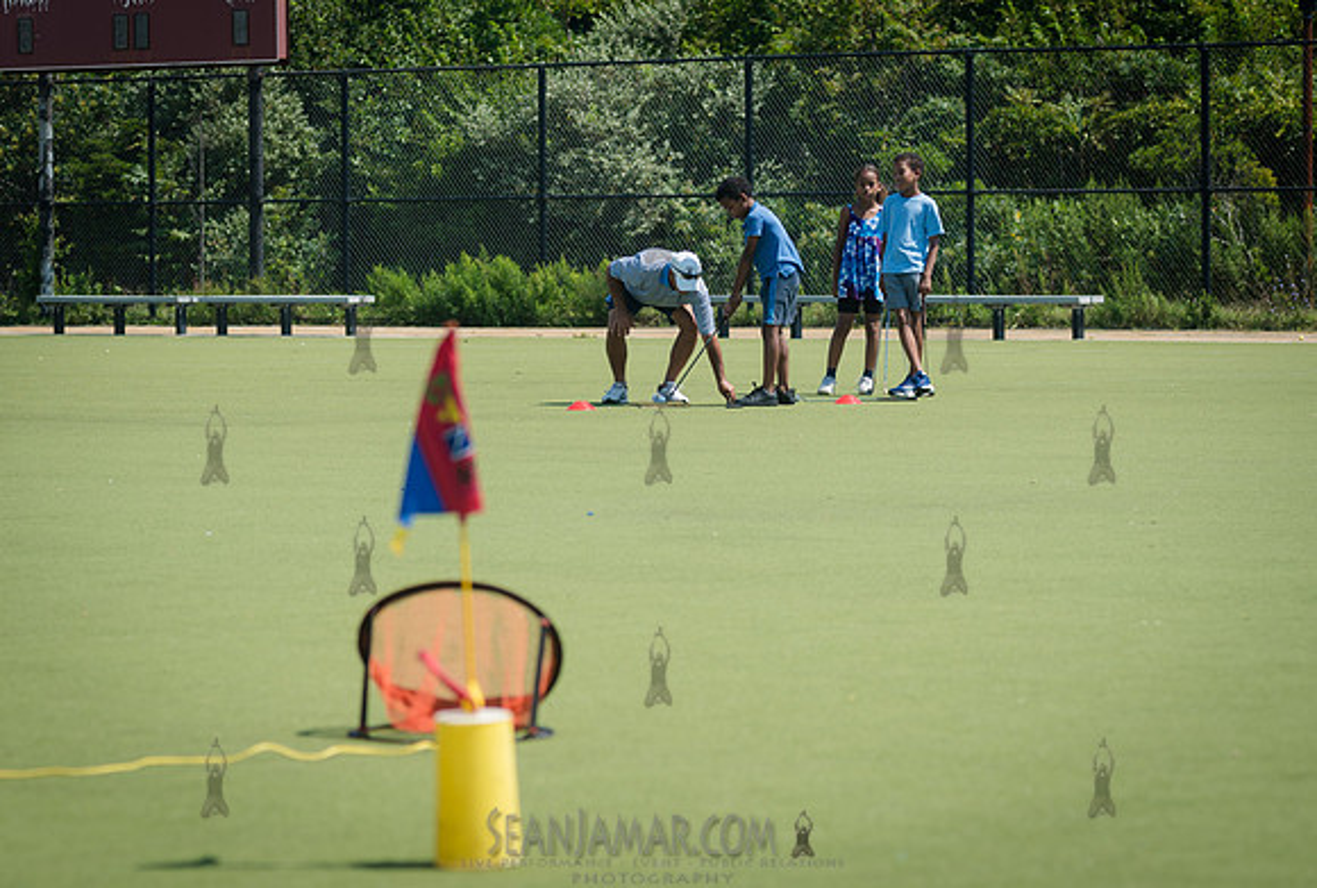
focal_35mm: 158
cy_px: 321
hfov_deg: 13.0
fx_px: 5796
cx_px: 567
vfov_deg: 8.8
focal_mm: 120
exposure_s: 1/800
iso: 100
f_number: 4
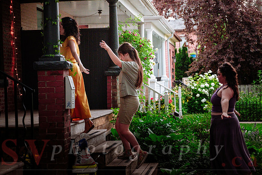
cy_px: 88
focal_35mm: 77
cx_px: 131
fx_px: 560
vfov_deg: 17.7
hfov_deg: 26.3
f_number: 2.8
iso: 1600
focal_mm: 51.6
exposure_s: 1/320
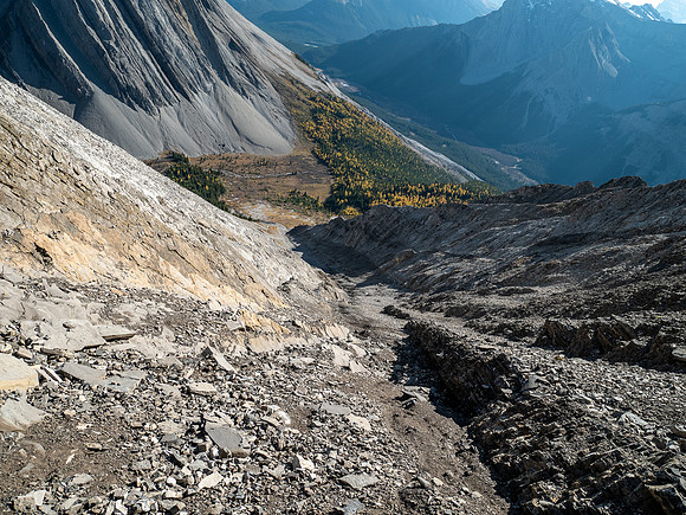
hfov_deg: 71.6
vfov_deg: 56.8
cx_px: 343
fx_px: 476
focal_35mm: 24
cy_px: 258
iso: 200
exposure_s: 1/125
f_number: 8
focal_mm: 12
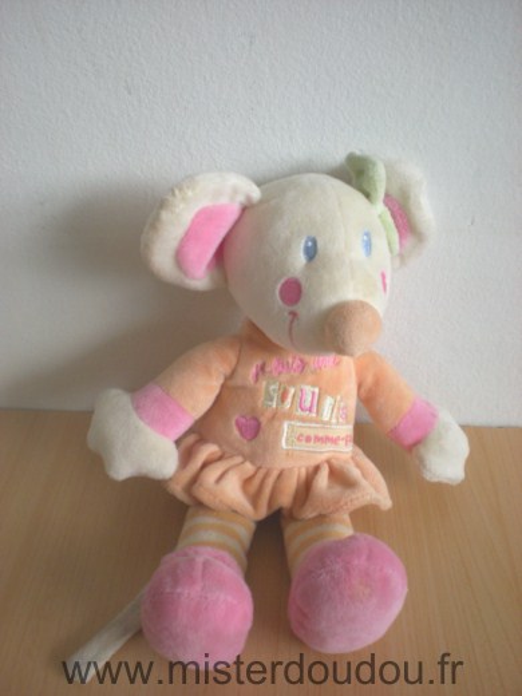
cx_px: 261
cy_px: 348
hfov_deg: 37.7
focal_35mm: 38
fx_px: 764
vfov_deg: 49.0
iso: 200
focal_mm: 6.3
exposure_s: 1/36.4
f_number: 3.1
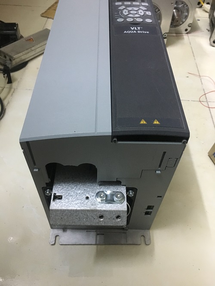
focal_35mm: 29
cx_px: 108
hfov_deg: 48.3
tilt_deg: -51.6
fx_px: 240
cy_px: 143
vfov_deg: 61.6
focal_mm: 4.15
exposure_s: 1/17
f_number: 2.2
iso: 400
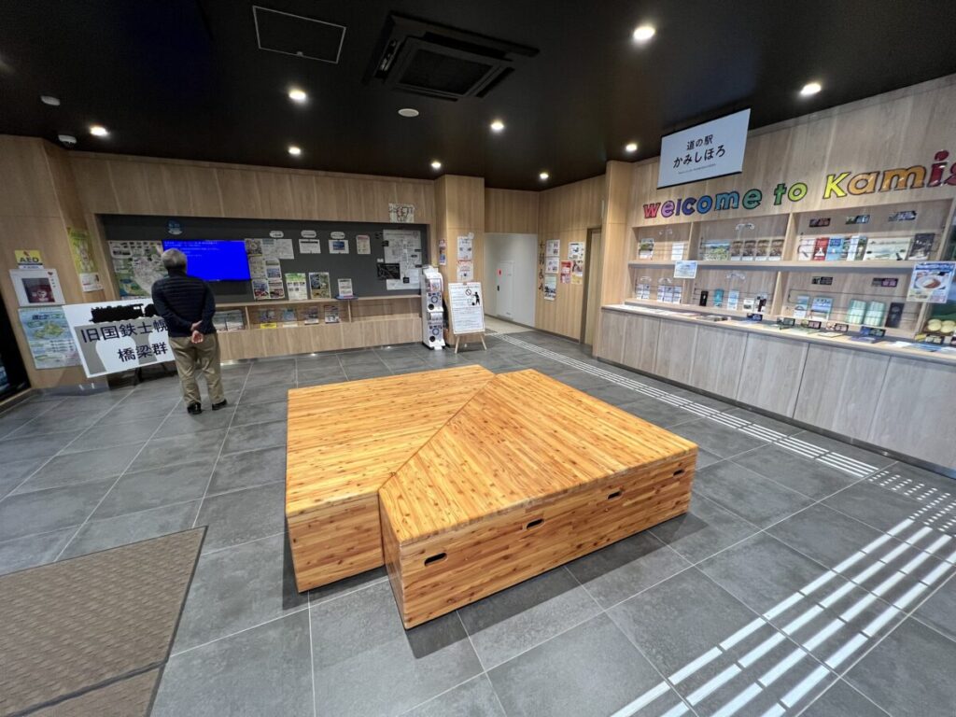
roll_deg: +1.0
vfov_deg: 89.9
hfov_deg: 106.2
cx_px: 478
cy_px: 358
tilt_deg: -13.7
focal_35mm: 13
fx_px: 359
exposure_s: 1/91
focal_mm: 1.57
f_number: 1.8
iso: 250
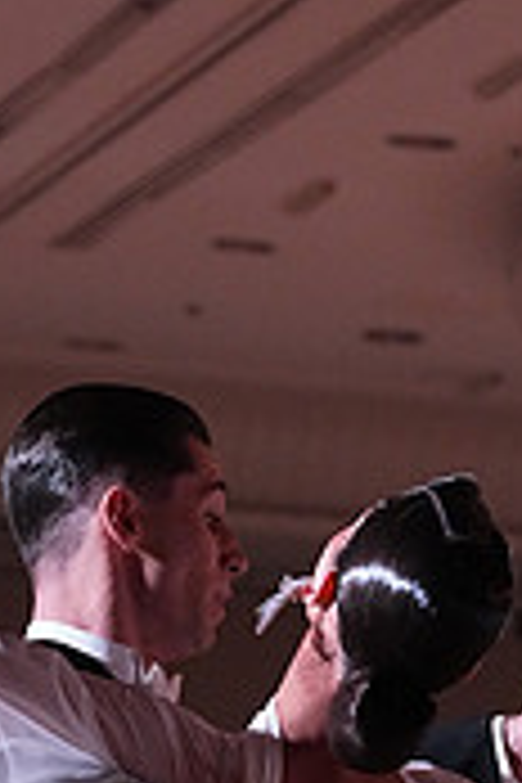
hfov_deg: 3.6
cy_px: 1300
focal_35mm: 387
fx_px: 8417
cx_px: 196
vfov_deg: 5.3
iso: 8000
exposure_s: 1/400
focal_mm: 116
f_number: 5.6
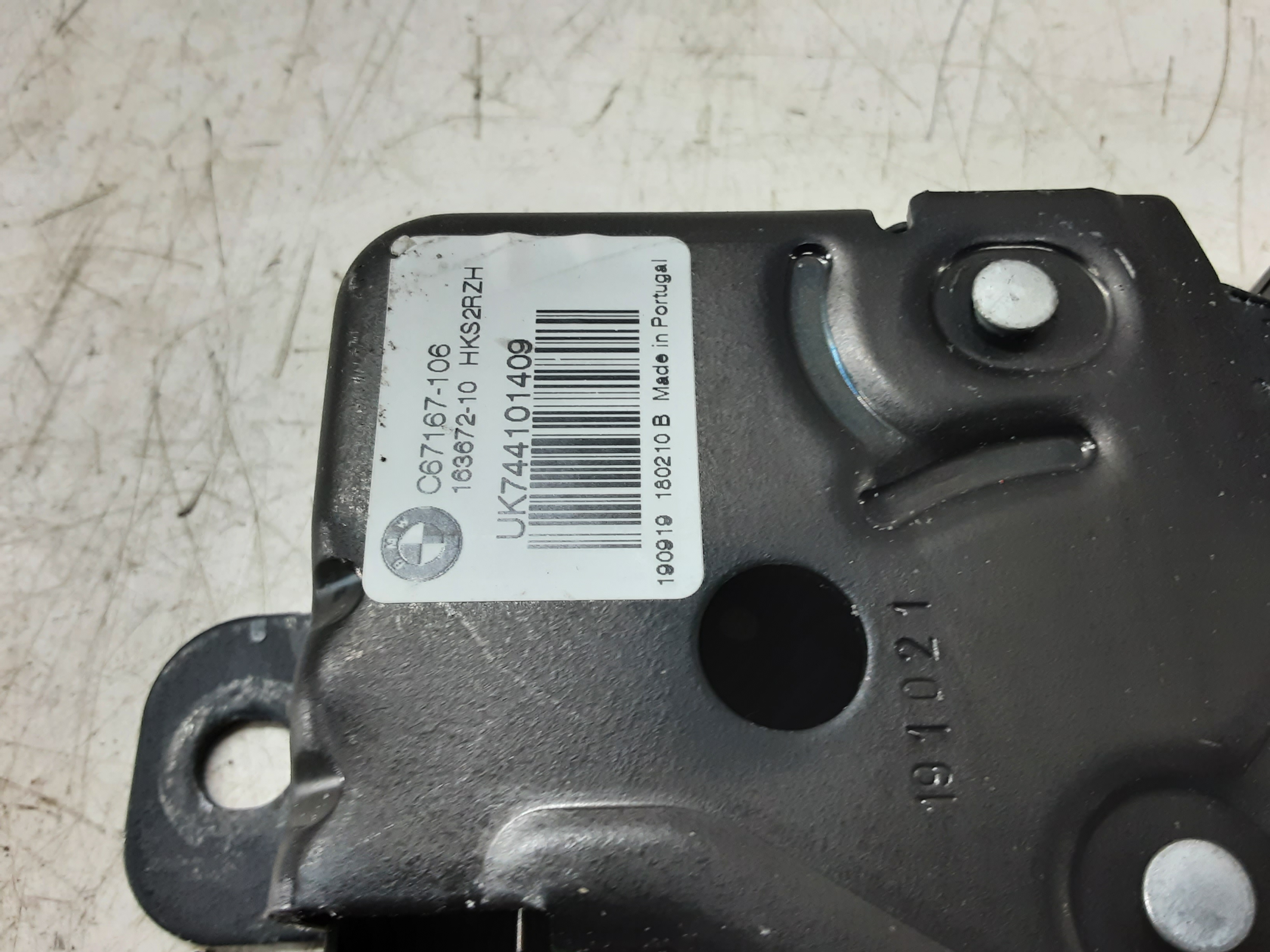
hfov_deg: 65.3
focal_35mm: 27
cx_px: 635
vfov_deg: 51.4
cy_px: 476
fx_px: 991
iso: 100
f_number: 1.9
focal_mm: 2.91
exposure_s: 1/50
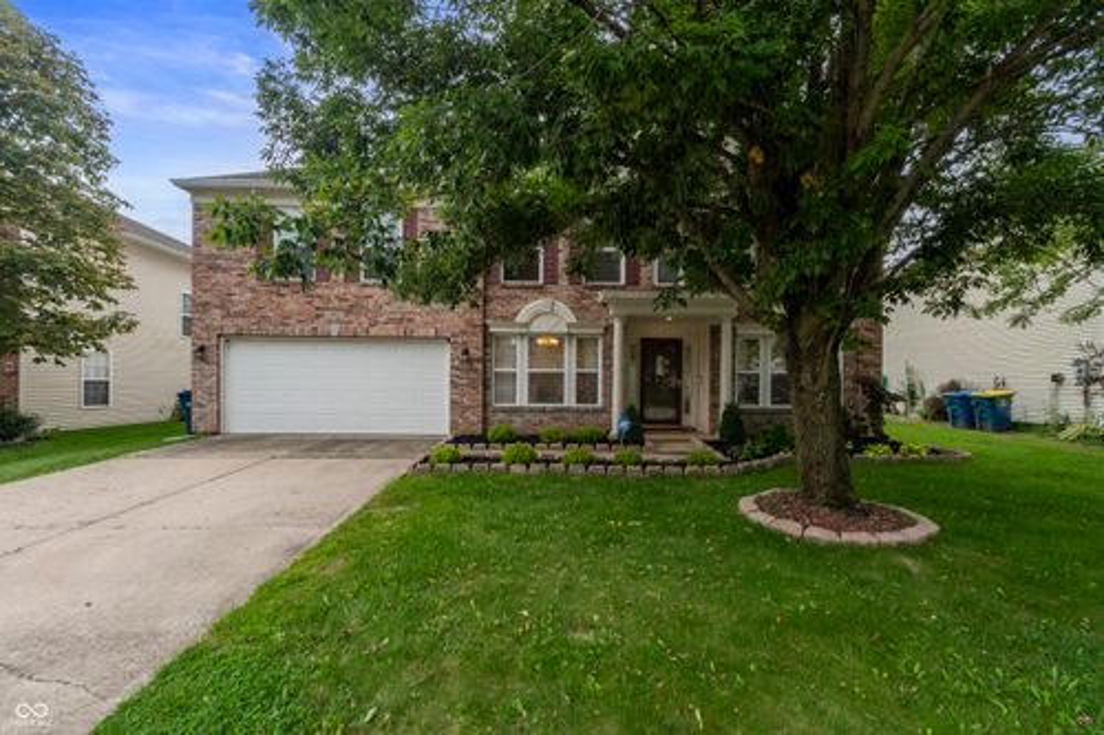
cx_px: 552
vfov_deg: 77.3
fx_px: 460
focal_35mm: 15
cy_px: 368
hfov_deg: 100.4
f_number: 11
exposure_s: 1/25
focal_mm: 10
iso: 400
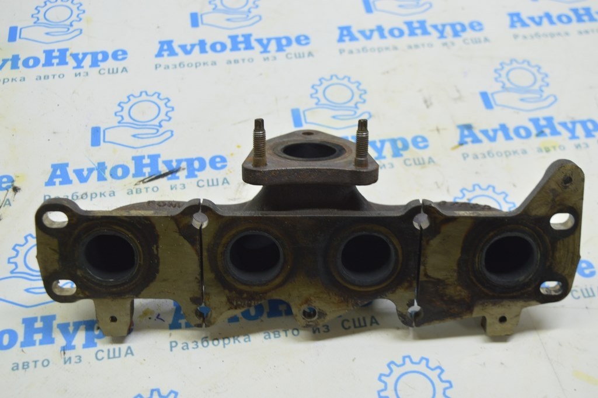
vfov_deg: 28.0
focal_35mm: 48
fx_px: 797
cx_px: 299
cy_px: 199
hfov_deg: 41.1
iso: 400
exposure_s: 1/20
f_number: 5.6
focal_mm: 32
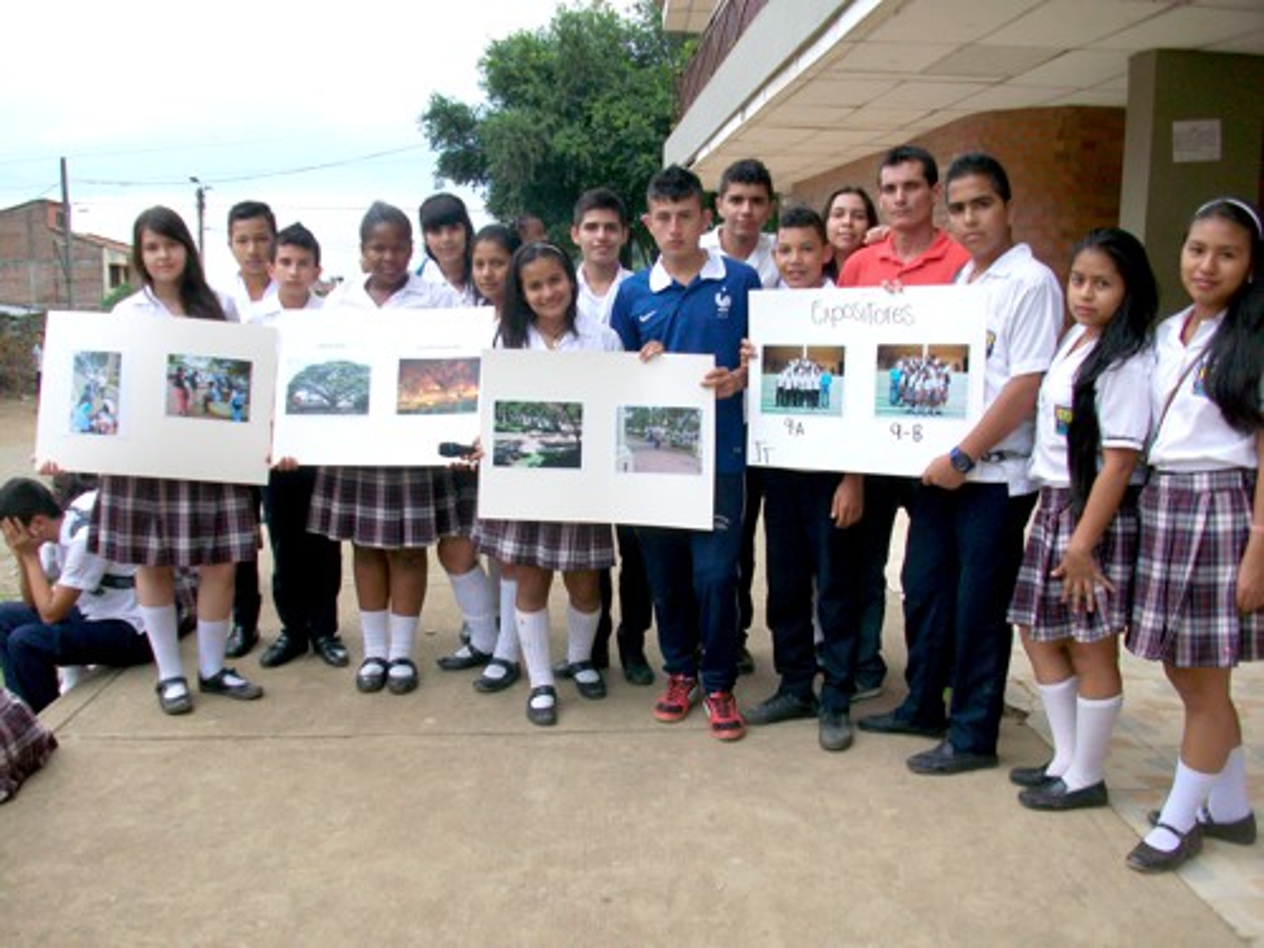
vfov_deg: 44.2
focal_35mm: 32
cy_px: 474
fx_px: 1168
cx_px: 632
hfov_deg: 56.8
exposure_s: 1/100
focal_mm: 5.7
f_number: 2.8
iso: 64
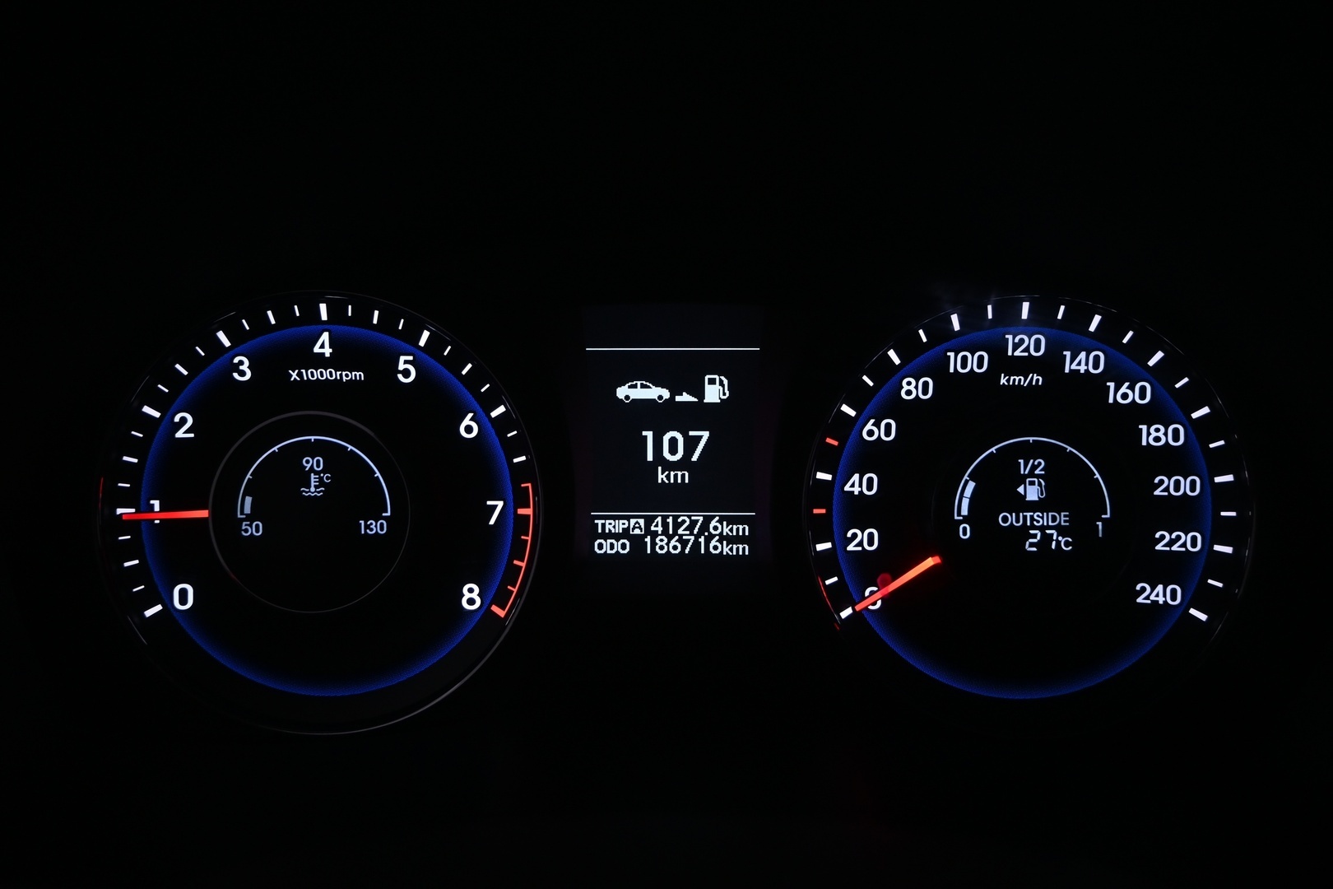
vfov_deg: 41.7
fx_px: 1166
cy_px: 444
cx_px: 666
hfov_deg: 59.5
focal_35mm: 32
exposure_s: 1/60
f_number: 4
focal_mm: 21
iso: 1000
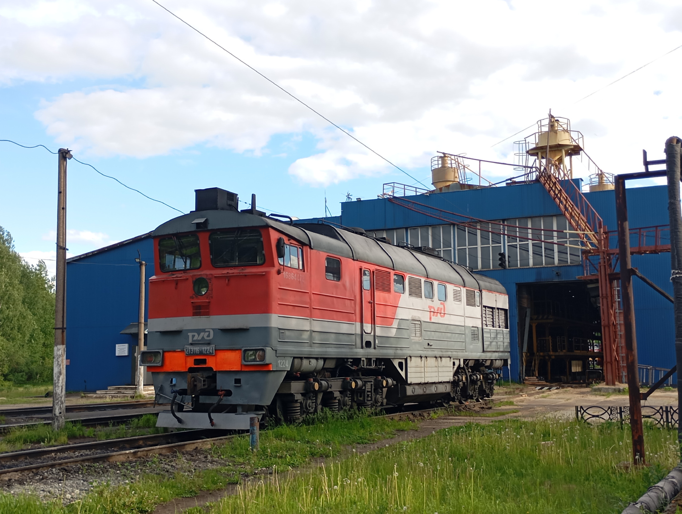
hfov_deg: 43.8
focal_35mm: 43
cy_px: 257
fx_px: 848
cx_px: 341
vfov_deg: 33.7
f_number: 1.8
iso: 100
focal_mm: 4.27
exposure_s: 1/215
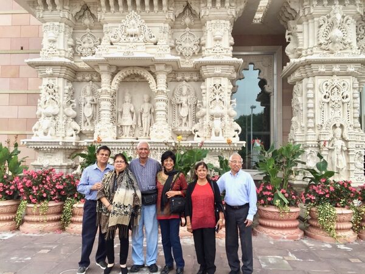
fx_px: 306
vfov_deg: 48.2
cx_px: 182
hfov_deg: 61.7
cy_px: 137
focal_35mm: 29
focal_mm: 4.15
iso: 32
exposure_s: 1/527
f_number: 2.2
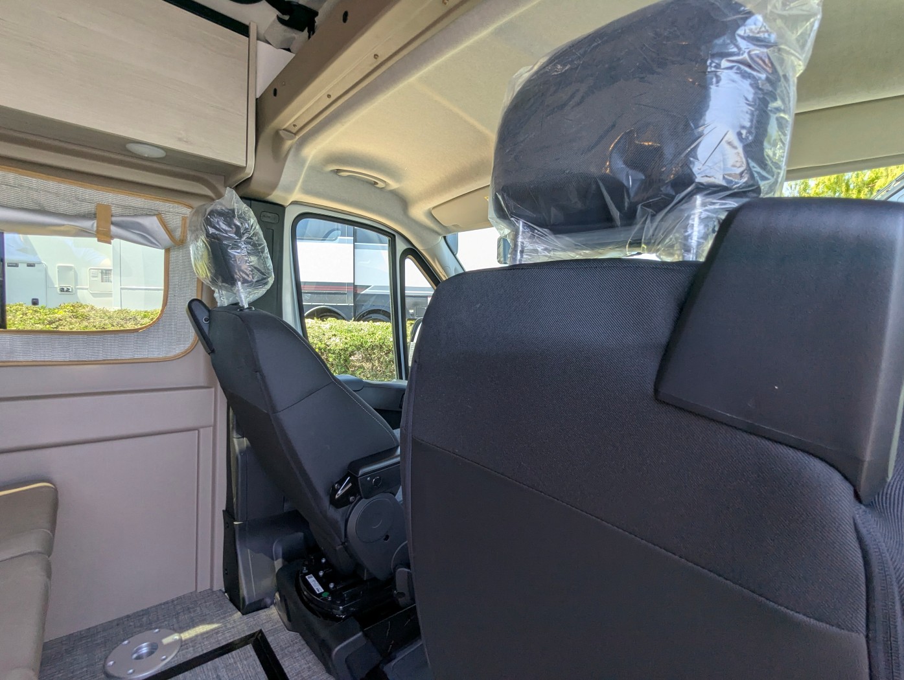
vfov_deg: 78.2
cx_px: 452
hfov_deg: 94.4
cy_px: 340
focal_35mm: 16
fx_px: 418
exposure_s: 1/216
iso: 50
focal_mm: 2.35
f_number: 2.2
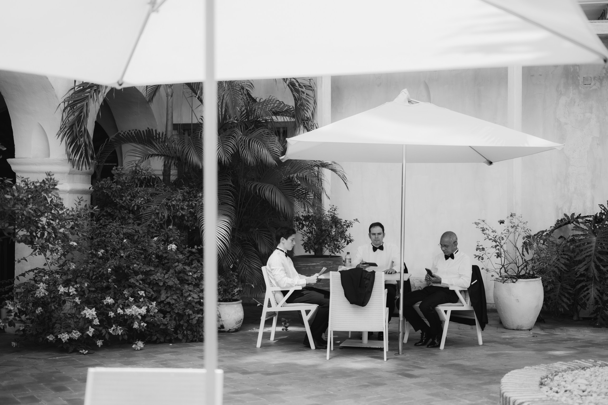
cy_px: 209
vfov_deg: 26.2
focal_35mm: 52
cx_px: 314
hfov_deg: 38.5
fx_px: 872
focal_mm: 50
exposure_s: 1/640
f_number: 1.8
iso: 125
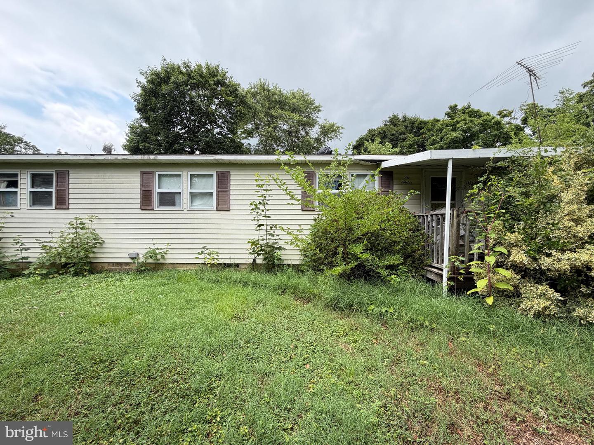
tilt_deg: +0.3
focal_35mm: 14
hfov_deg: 102.1
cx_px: 297
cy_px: 222
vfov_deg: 85.7
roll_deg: -0.3
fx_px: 240
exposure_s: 1/502
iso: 50
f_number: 2.2
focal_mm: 2.22
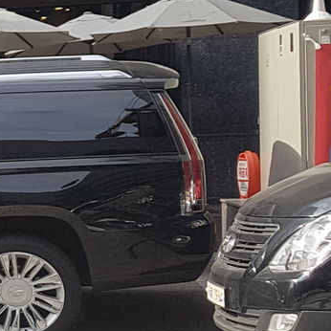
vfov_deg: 12.8
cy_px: 160
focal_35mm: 136
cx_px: -519
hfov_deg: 10.6
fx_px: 1471
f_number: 1.7
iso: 50
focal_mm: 4.2
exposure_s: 1/1708
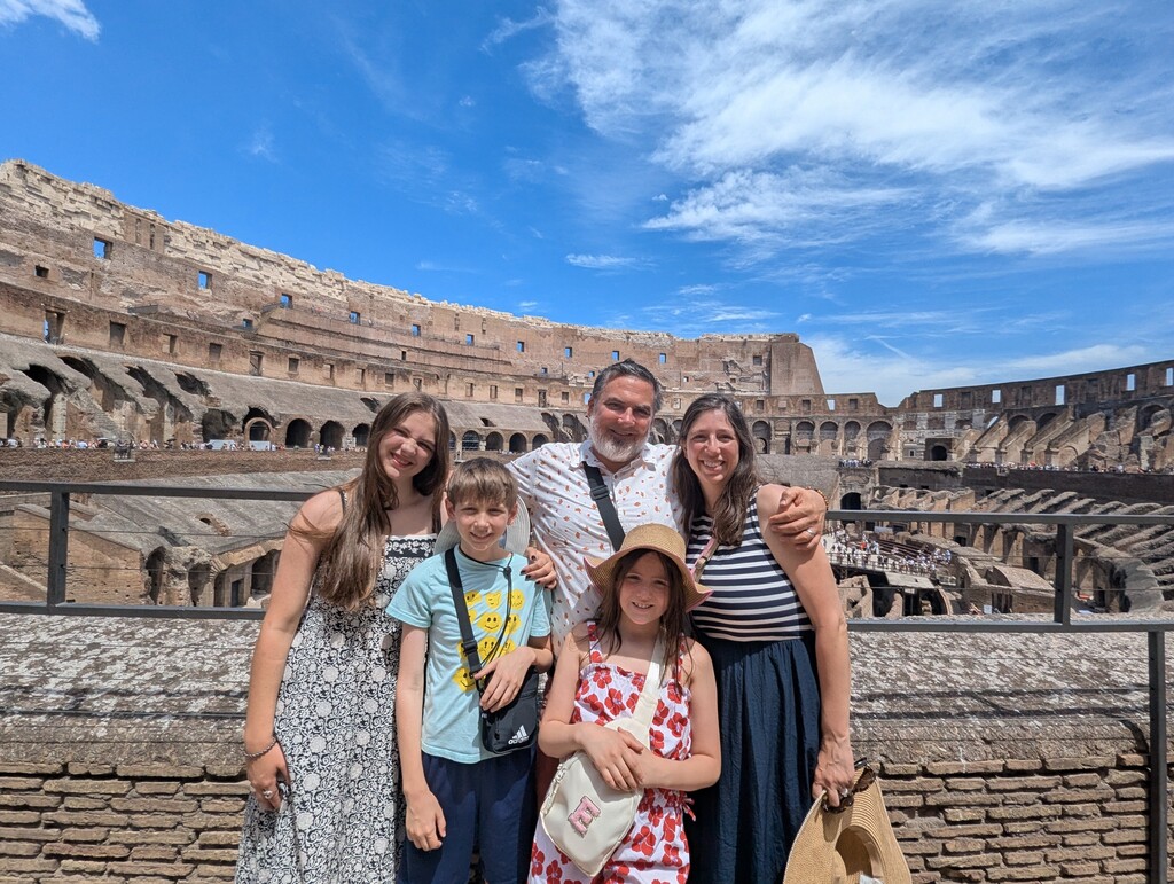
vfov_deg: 90.1
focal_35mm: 13
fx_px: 442
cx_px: 587
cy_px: 442
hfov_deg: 106.1
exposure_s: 1/1513
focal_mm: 1.95
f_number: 2.2
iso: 44
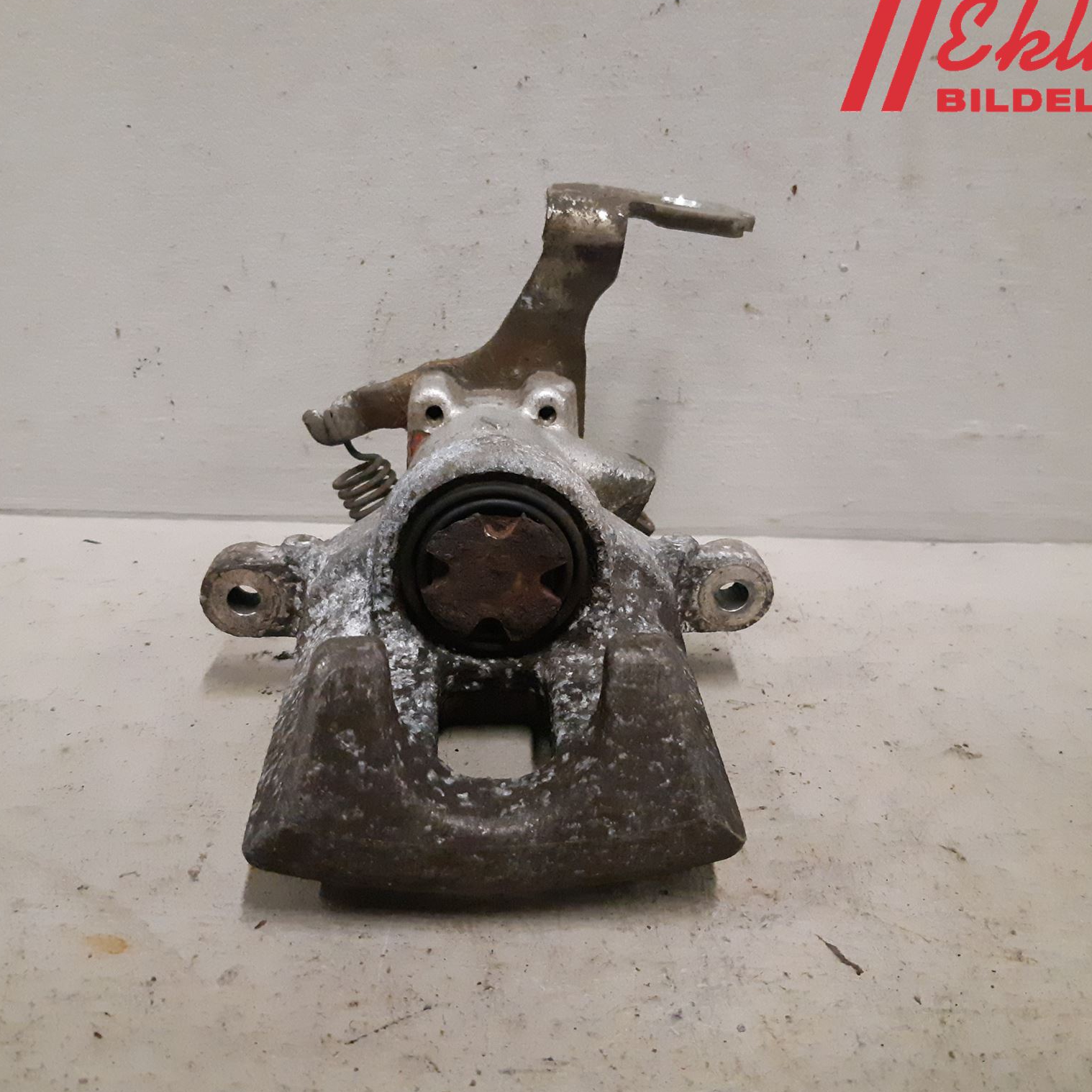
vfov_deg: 52.5
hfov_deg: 52.5
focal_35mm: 31
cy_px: 542
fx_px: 1106
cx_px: 545
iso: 800
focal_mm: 3.93
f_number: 1.7
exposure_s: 1/211
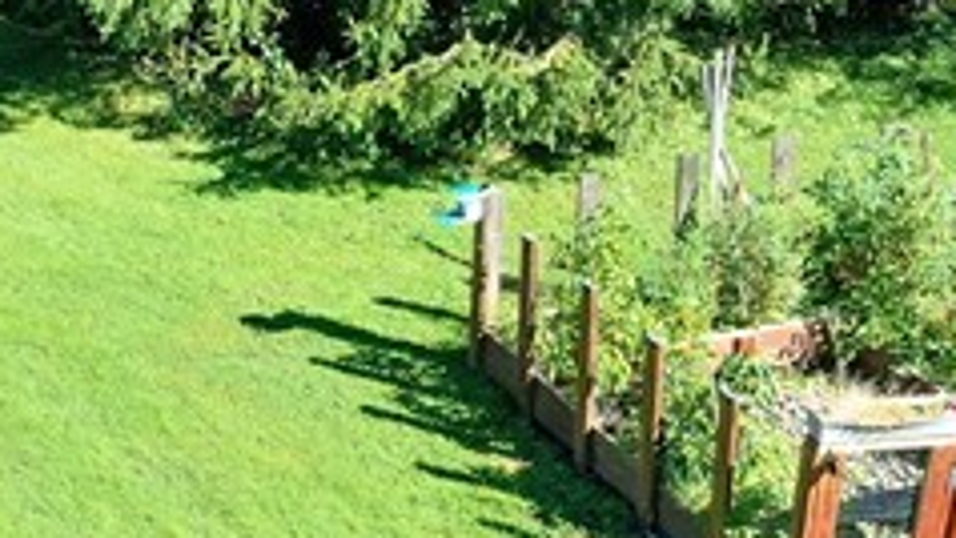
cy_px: 104
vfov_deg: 9.0
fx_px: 3398
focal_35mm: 134
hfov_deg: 15.2
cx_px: -297
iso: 100
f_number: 4.5
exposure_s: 1/200
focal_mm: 10.26
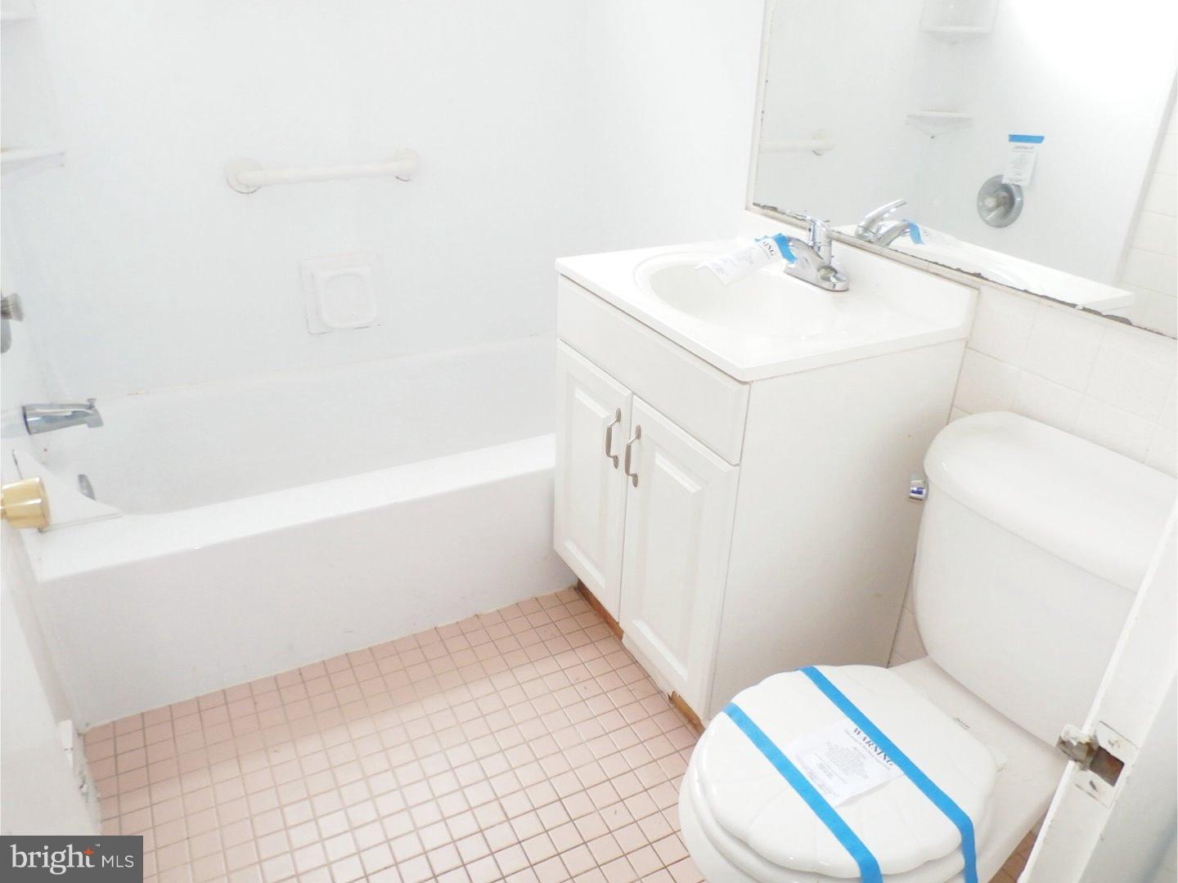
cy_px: 442
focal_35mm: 25
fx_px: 851
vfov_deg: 54.9
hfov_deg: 69.4
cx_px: 589
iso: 200
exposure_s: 1/40
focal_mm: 4.5
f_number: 3
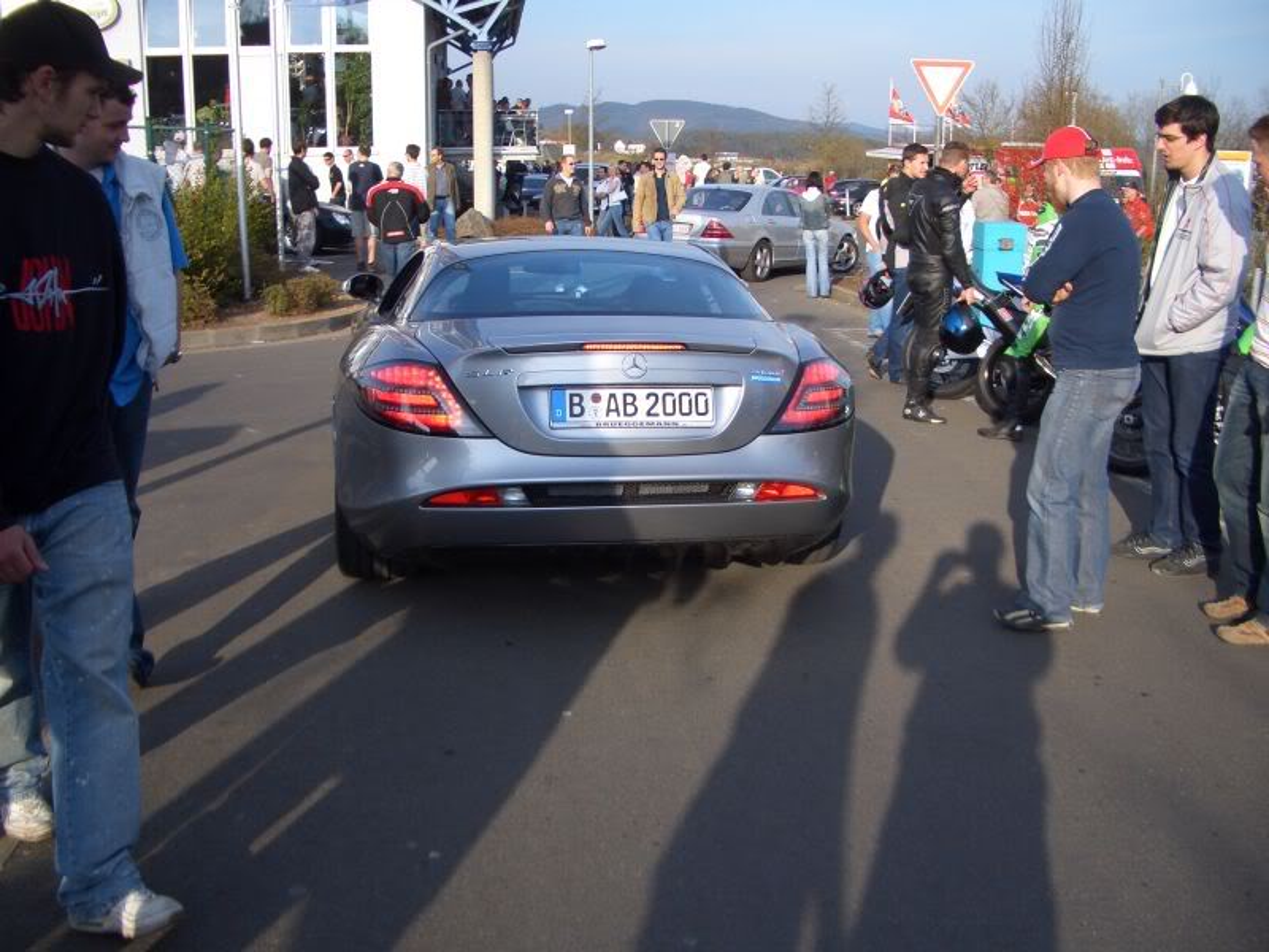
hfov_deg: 52.6
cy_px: 476
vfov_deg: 40.7
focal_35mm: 35
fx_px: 1283
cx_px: 634
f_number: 2.6
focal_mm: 5.8
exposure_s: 1/640
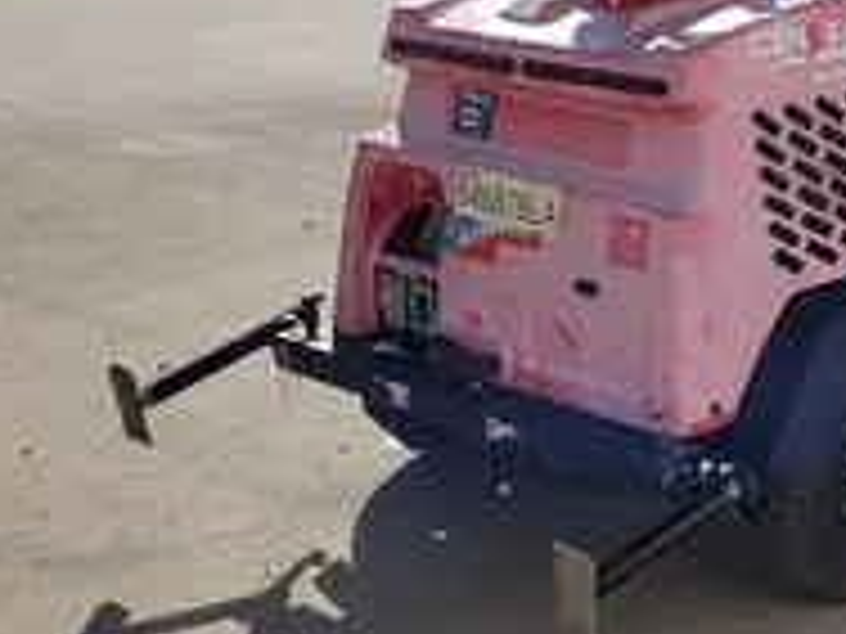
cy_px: 160
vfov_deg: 19.3
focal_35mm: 76
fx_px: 1857
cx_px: 783
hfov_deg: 24.8
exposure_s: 1/4993
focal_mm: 5.4
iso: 40
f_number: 1.8
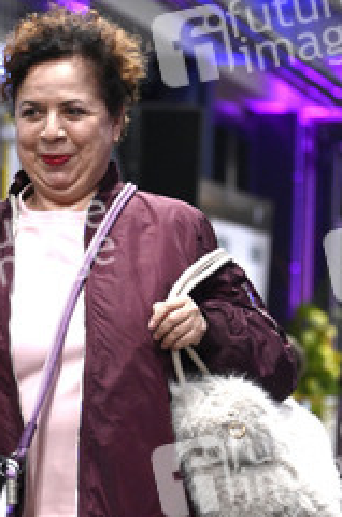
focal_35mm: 267
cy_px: 360
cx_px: 67
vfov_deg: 7.7
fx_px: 3821
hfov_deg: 5.1
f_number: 5.6
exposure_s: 1/160
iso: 10000
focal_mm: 160
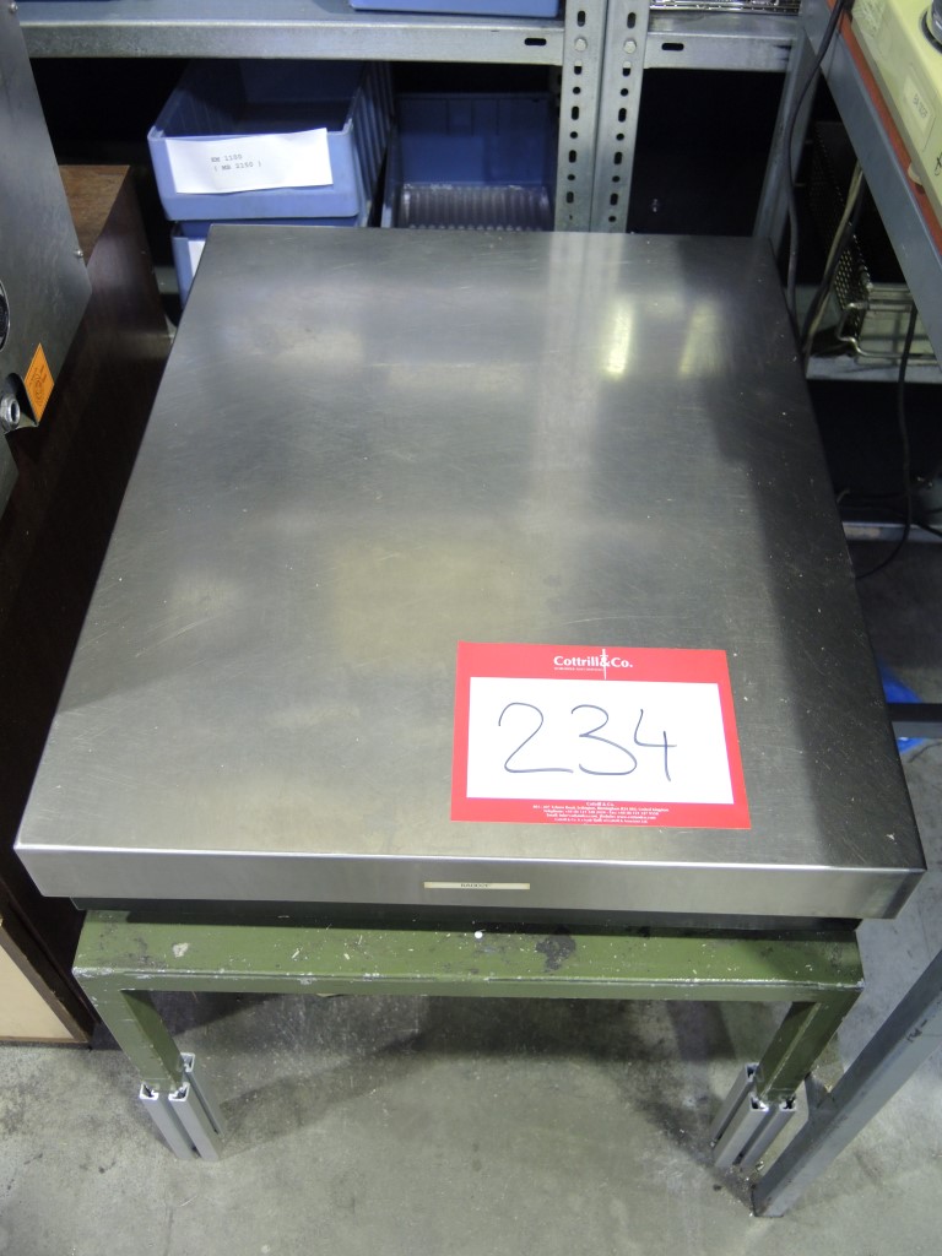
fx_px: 1089
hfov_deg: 46.8
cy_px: 628
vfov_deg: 60.0
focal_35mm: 30
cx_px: 471
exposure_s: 1/20
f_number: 2
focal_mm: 6.5
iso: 400
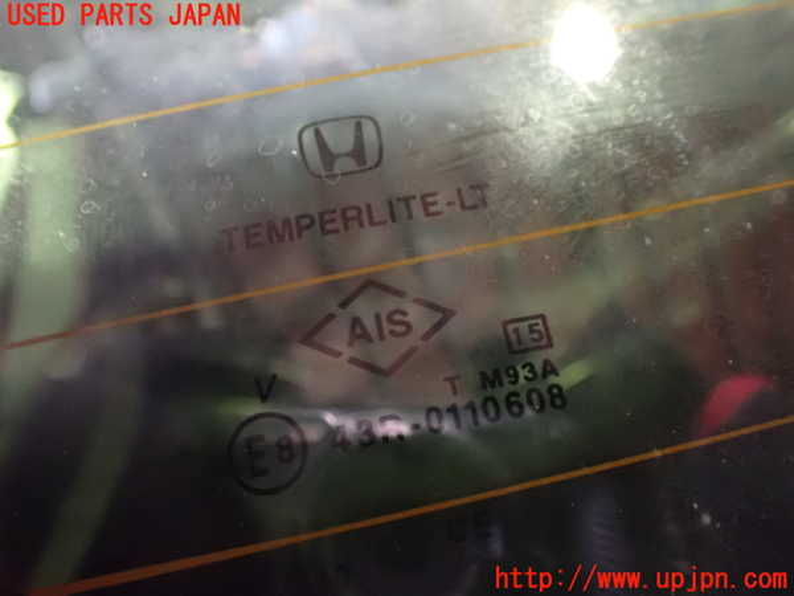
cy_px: 298
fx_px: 688
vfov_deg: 46.8
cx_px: 397
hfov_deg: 60.0
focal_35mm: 30
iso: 1600
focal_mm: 5.4
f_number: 2.3
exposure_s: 1/25
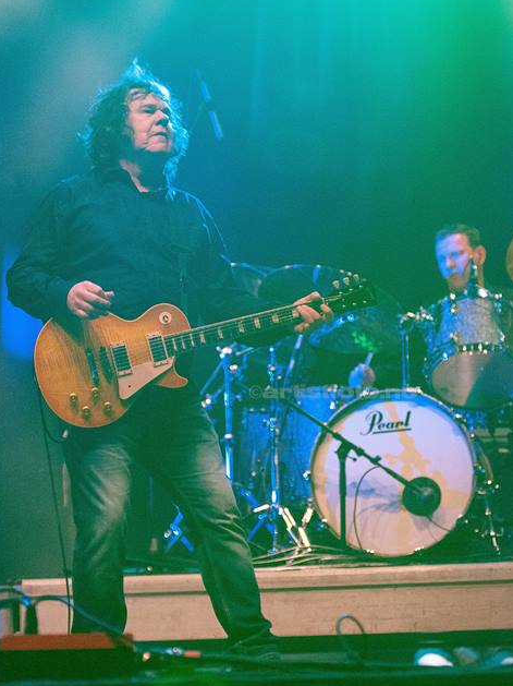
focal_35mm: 132
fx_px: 2611
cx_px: 257
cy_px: 313
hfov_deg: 11.2
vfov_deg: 14.9
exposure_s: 1/400
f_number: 2.8
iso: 2000
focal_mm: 80
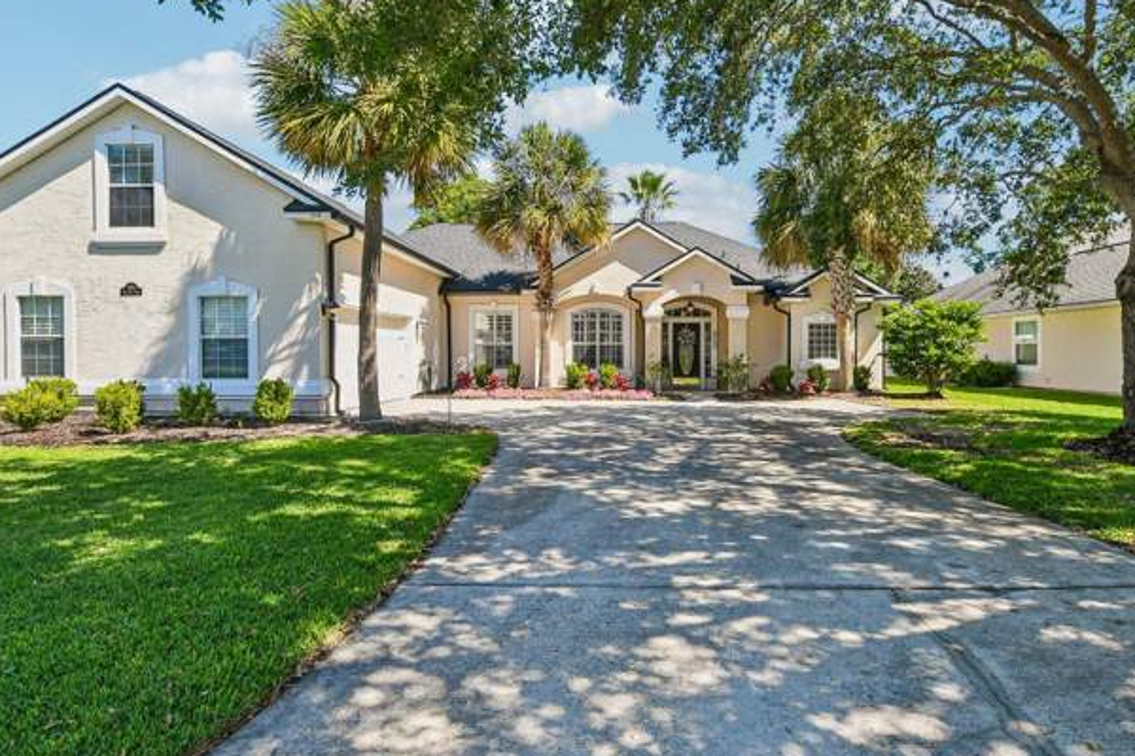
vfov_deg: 61.9
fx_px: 631
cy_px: 363
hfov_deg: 83.9
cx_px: 588
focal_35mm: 20
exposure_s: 1/250
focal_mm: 10
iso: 400
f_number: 8
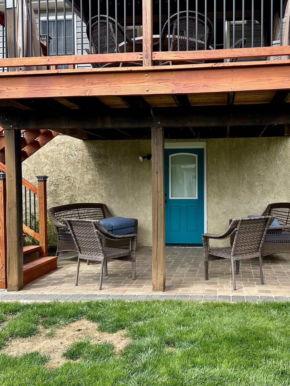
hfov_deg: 42.5
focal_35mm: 33
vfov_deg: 55.3
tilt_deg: -2.2
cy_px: 197
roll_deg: +0.5
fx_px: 369
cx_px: 188
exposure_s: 1/980
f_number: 1.78
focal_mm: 6.86
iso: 80
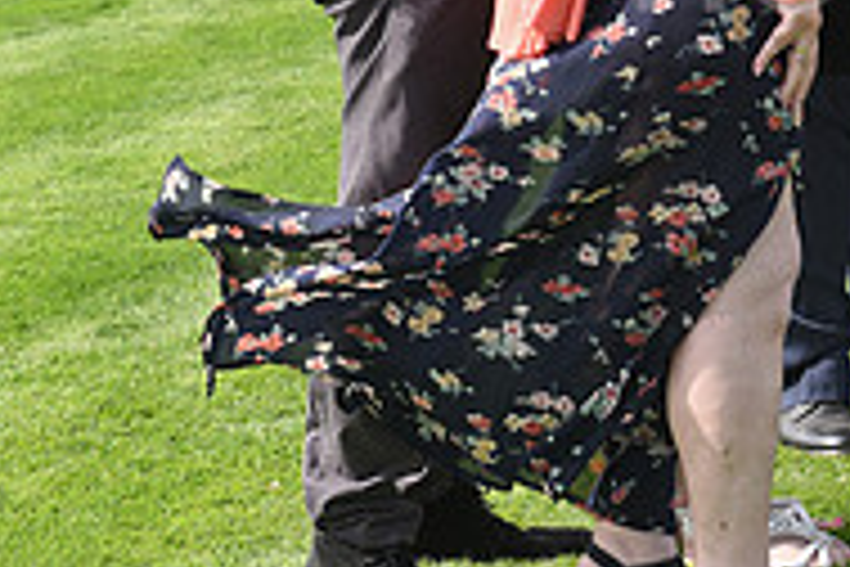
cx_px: 1102
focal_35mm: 169
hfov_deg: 11.8
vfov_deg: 8.0
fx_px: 3990
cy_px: -272
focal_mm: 55
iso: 400
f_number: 5.6
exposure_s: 1/1000
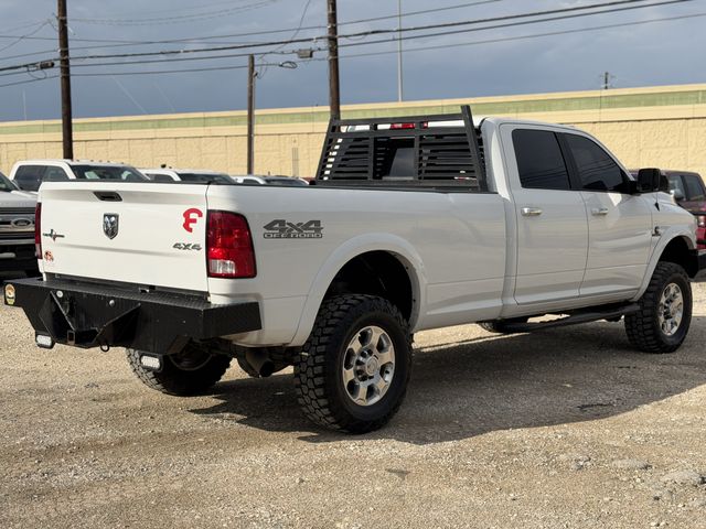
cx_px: 353
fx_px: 979
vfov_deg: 30.3
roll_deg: +0.8
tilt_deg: -4.3
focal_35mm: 48
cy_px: 264
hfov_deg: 39.7
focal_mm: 6.76
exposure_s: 1/7143
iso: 64
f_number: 1.78
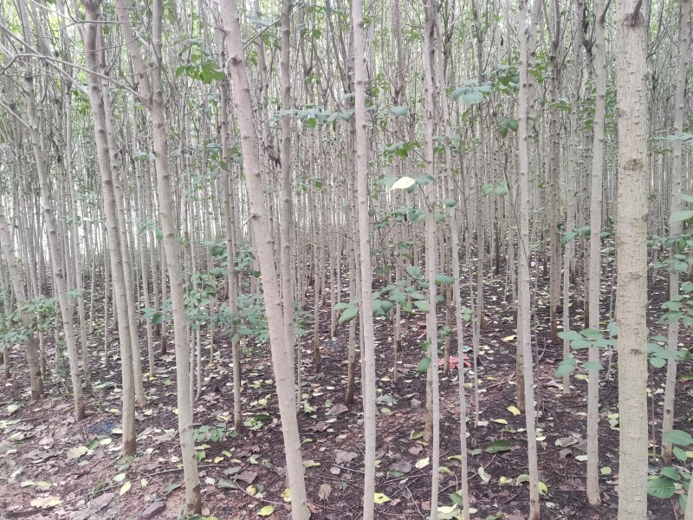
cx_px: 346
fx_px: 500
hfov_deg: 69.4
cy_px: 260
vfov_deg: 54.9
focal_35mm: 25
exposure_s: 1/40
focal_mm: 4.71
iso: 685
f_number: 1.79
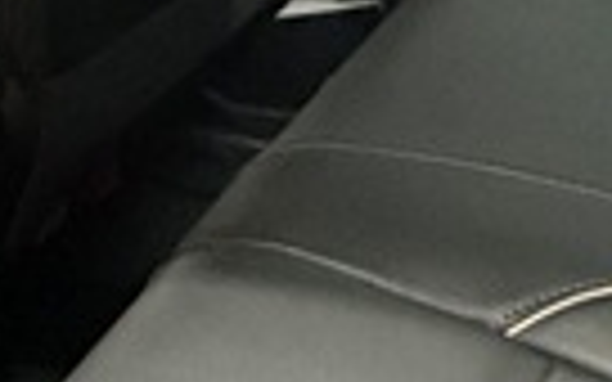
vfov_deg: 11.2
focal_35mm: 112
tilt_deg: -14.6
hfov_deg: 17.6
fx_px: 1868
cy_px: -189
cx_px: 760
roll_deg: -0.9
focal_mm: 2.22
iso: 2000
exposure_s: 1/25
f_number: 2.2
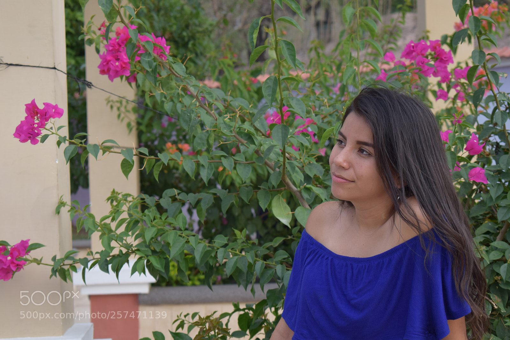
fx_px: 1169
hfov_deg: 24.6
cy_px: 170
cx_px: 255
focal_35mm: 82
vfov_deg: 16.6
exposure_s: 1/200
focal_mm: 55
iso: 200
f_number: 5.6
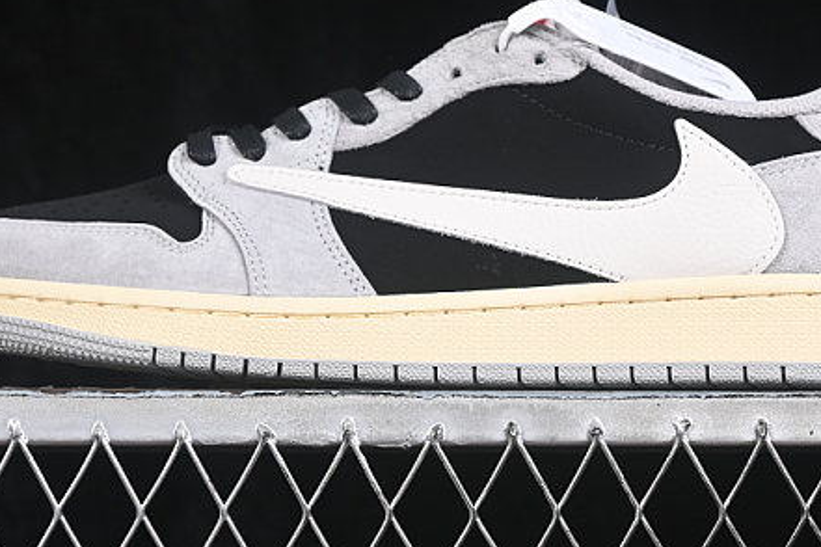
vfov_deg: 10.0
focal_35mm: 136
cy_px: 83
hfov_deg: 15.1
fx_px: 3101
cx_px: 437
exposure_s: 1/60
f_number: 6.3
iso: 160
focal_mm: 50
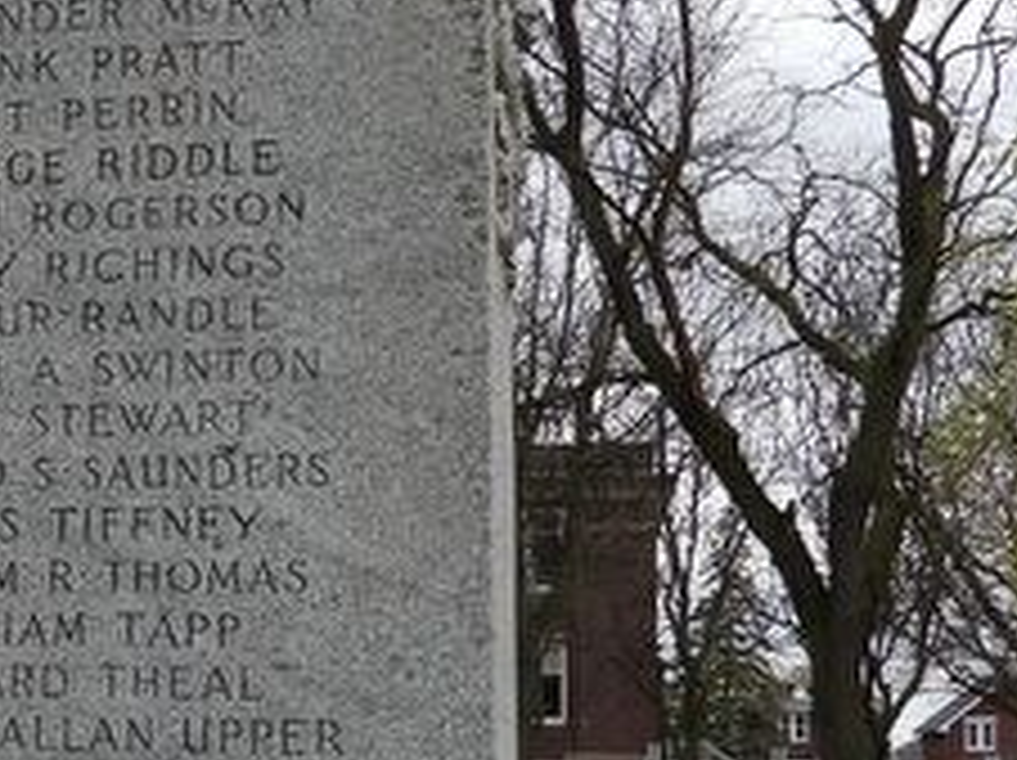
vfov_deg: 17.2
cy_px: 603
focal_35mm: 85
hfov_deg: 21.6
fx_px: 2495
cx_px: -158
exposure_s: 1/500
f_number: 2.8
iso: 100
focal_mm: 4.3
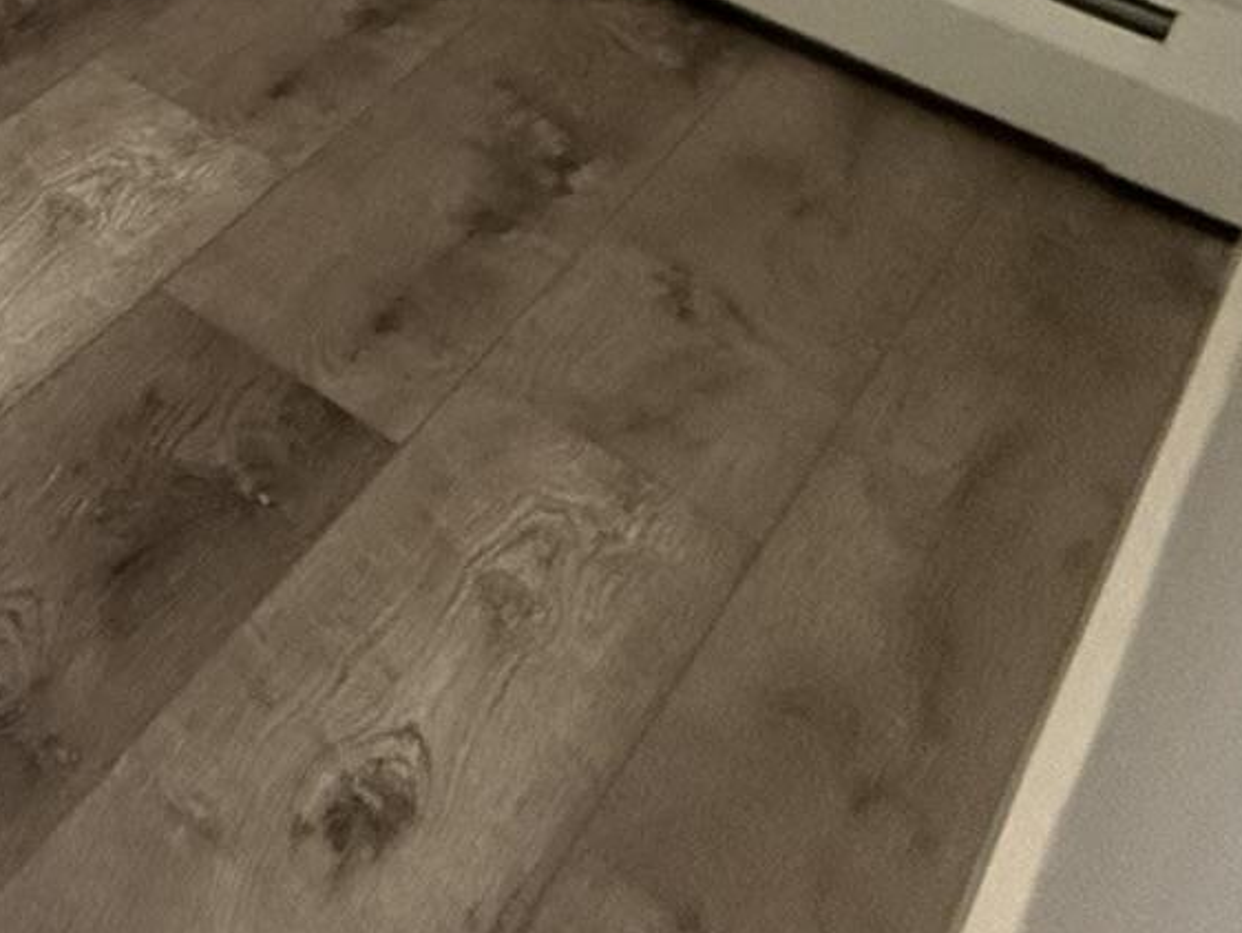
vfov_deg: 21.1
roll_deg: -2.8
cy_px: -672
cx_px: -1003
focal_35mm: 51
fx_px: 1831
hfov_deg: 22.1
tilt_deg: -16.9
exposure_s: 1/120
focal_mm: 2.22
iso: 640
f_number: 2.2
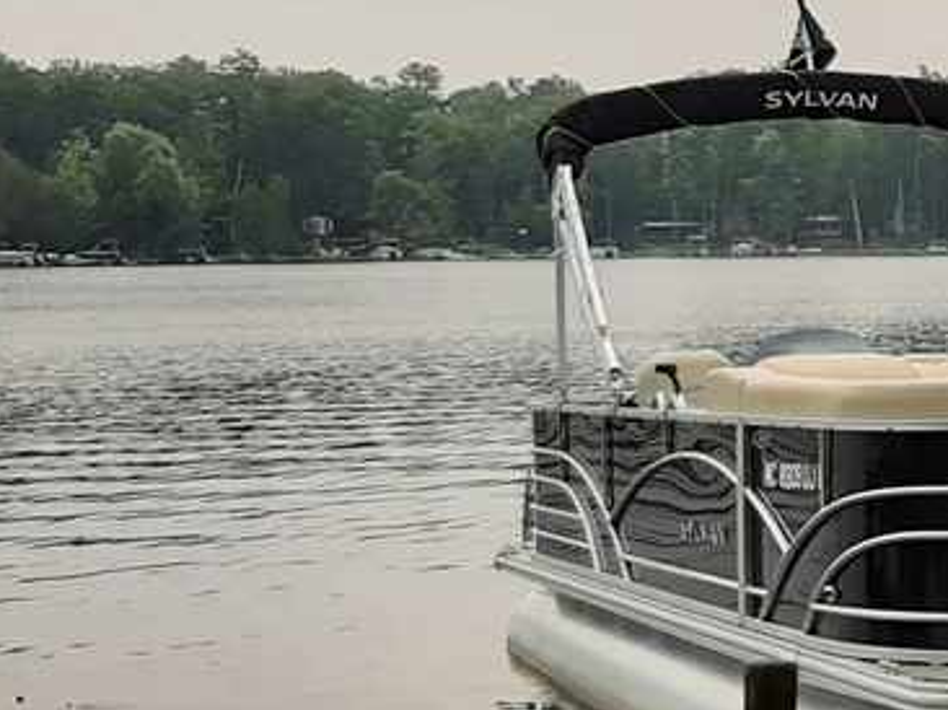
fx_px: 2491
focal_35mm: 91
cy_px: 262
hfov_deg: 19.7
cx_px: 1256
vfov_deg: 16.2
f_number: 1.7
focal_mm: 3.93
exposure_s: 1/6667
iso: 40
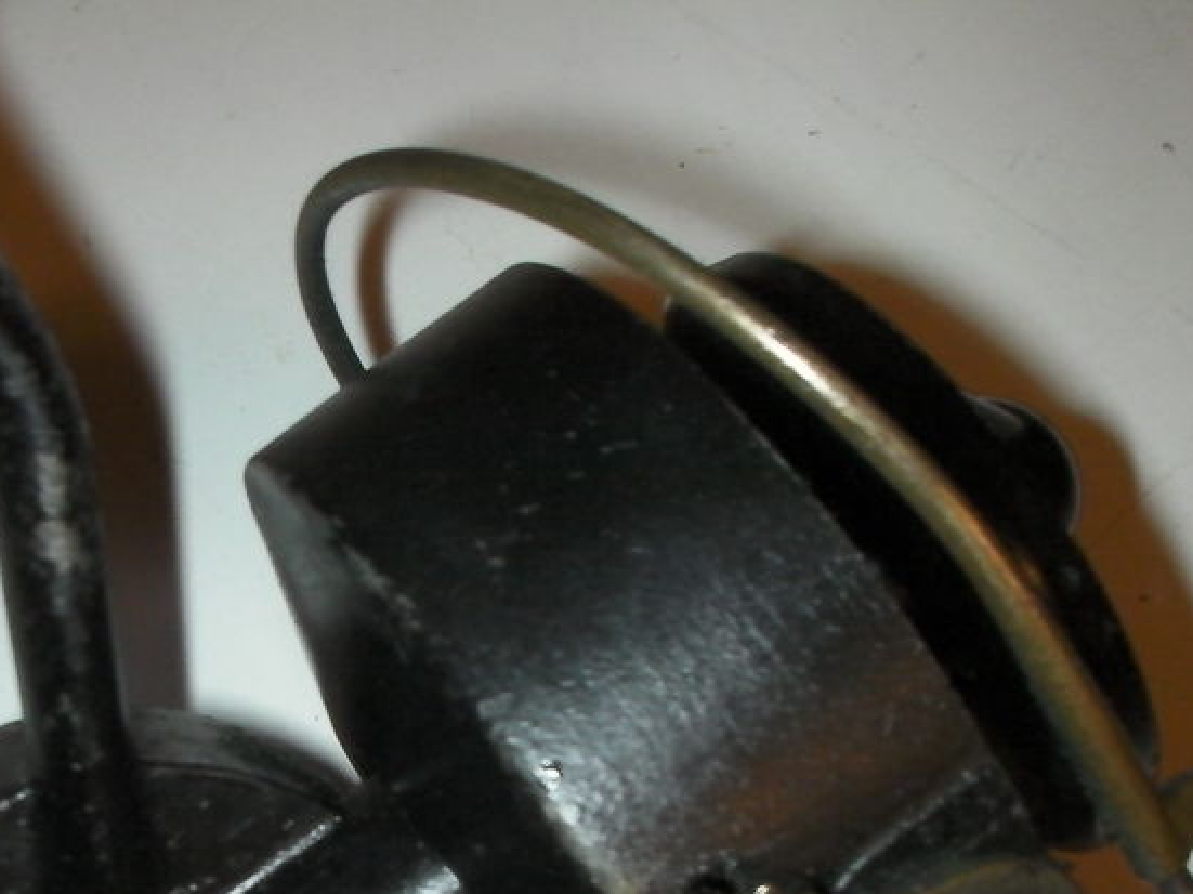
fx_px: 2377
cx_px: 329
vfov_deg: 21.0
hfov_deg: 27.9
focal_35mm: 69
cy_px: 742
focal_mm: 6.3
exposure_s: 1/30
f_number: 5.6
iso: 200
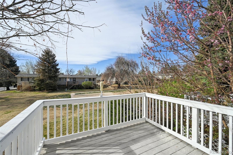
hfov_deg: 104.3
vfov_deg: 81.2
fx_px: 91
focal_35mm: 14
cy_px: 78
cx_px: 116
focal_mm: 14
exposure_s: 1/800
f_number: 10
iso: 400
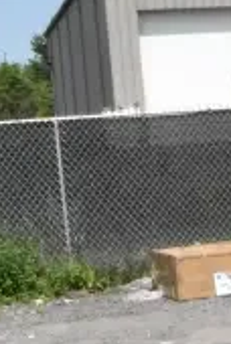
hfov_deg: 8.9
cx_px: 478
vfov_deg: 13.6
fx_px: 1390
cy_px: 446
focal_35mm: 145
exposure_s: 1/3200
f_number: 22
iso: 6400
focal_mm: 18
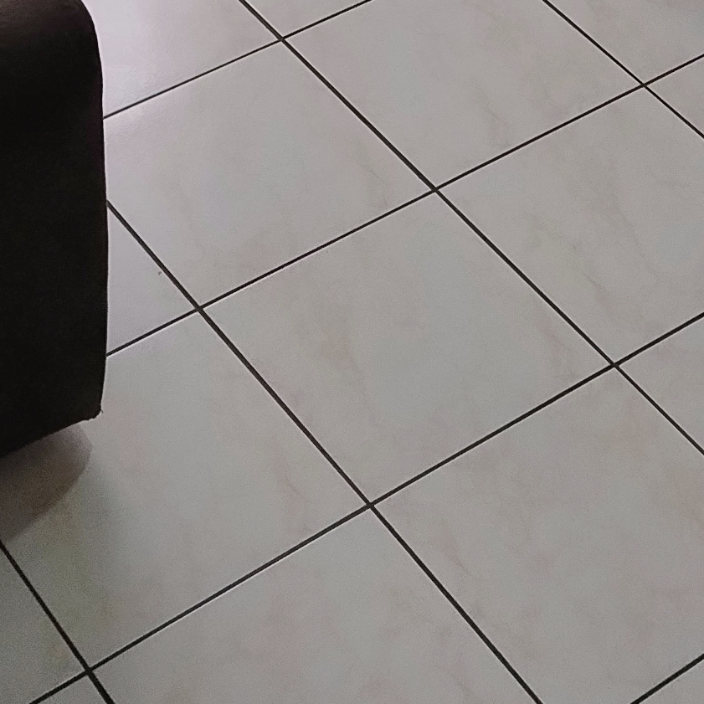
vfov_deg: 16.0
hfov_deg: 16.9
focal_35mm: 103
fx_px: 2370
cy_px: -235
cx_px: 458
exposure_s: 1/120
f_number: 1.8
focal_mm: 5.56
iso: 238
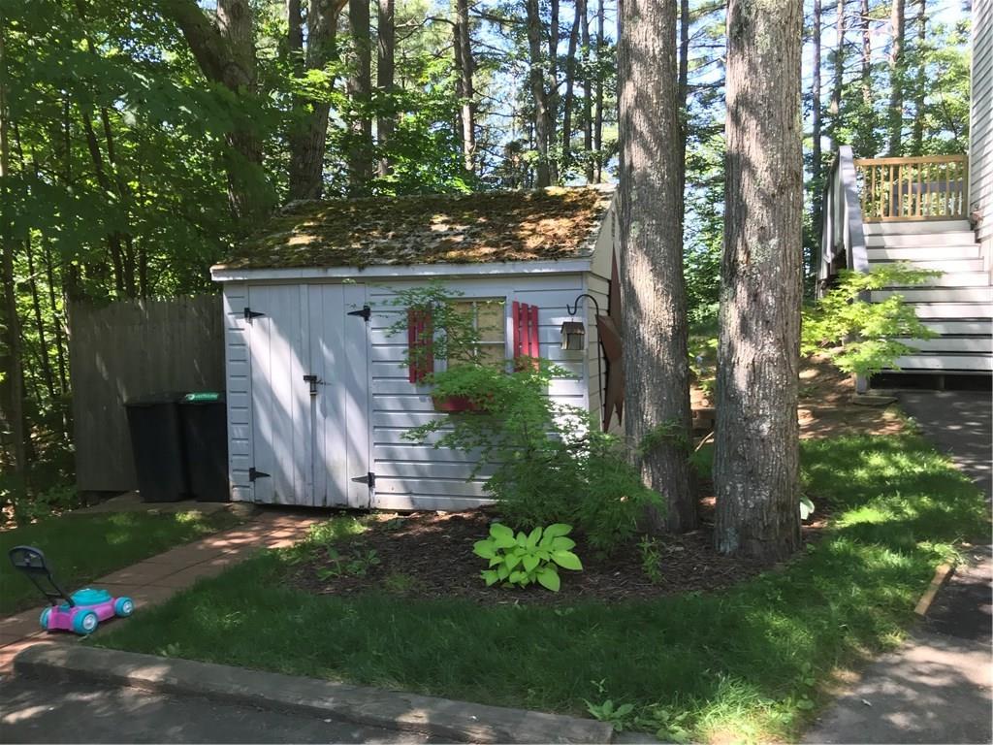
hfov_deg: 63.4
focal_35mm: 28
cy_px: 372
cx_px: 496
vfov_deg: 49.7
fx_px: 803
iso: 32
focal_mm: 3.99
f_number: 1.8
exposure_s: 1/120
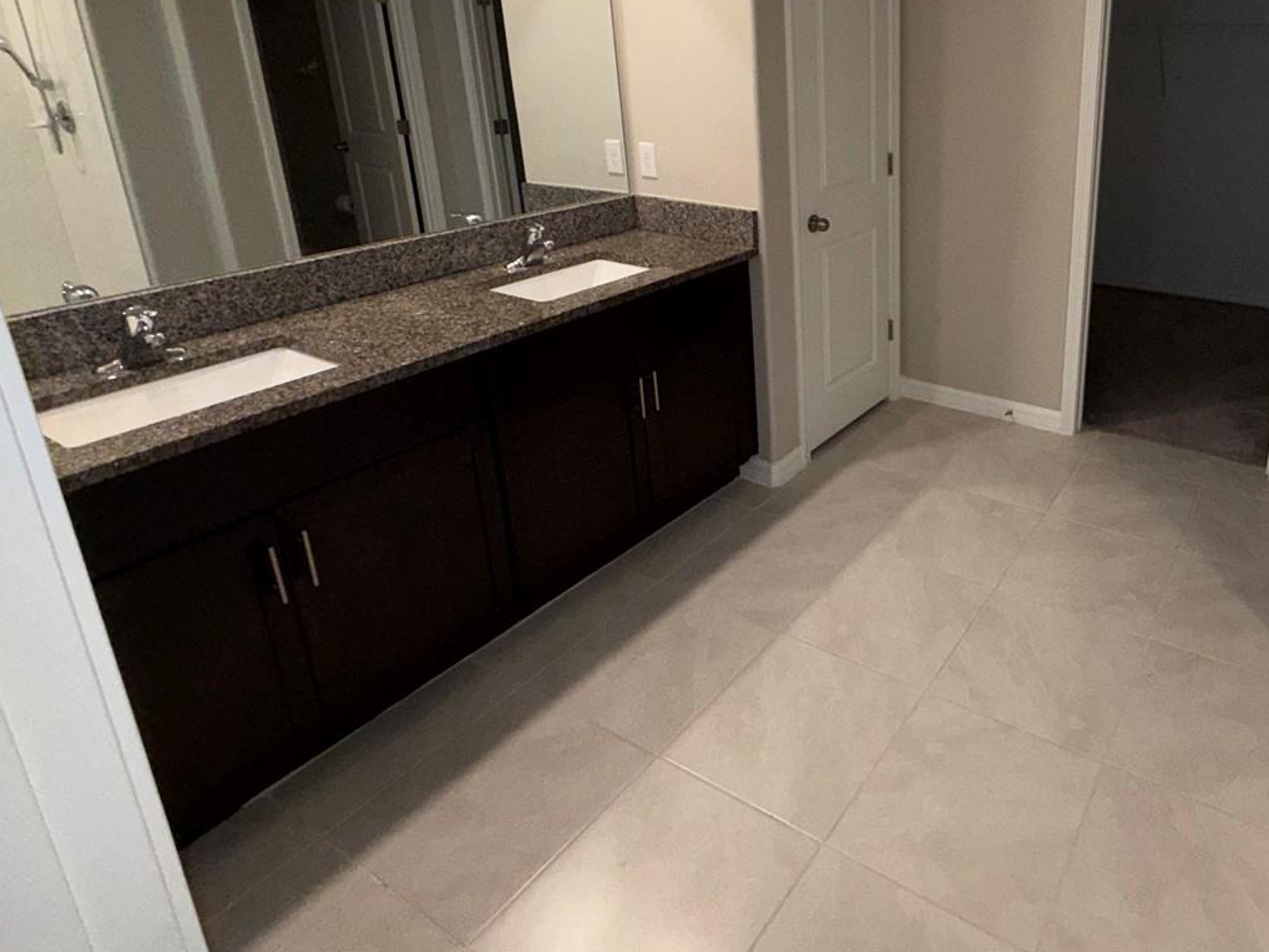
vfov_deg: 58.8
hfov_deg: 71.5
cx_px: 941
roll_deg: -1.3
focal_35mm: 22
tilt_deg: -16.1
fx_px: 807
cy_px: 274
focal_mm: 2.22
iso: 100
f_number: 2.2
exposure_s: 1/77
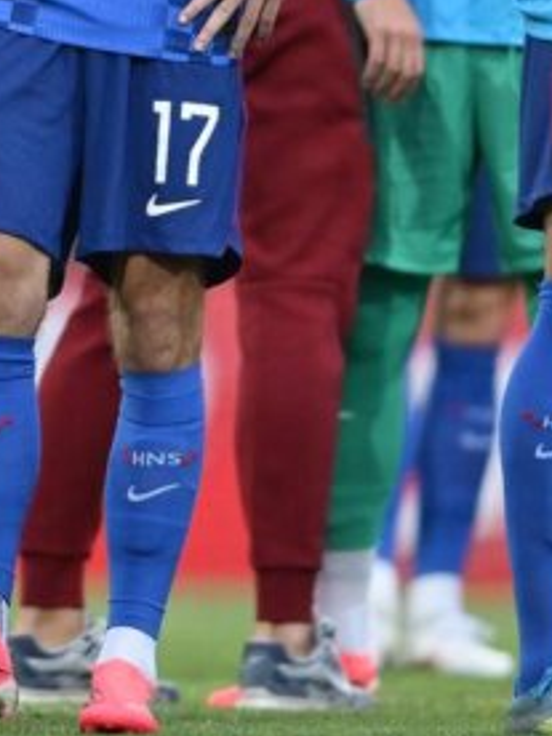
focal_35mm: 1462
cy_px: -123
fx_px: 31085
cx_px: -347
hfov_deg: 1.0
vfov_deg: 1.4
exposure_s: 1/2000
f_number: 2.8
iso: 2000
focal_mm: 400
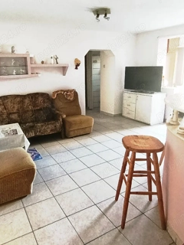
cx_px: 77
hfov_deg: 54.6
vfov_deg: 69.2
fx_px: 177
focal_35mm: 25
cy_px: 110
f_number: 2.2
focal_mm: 1.65
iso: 416
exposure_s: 1/33.3
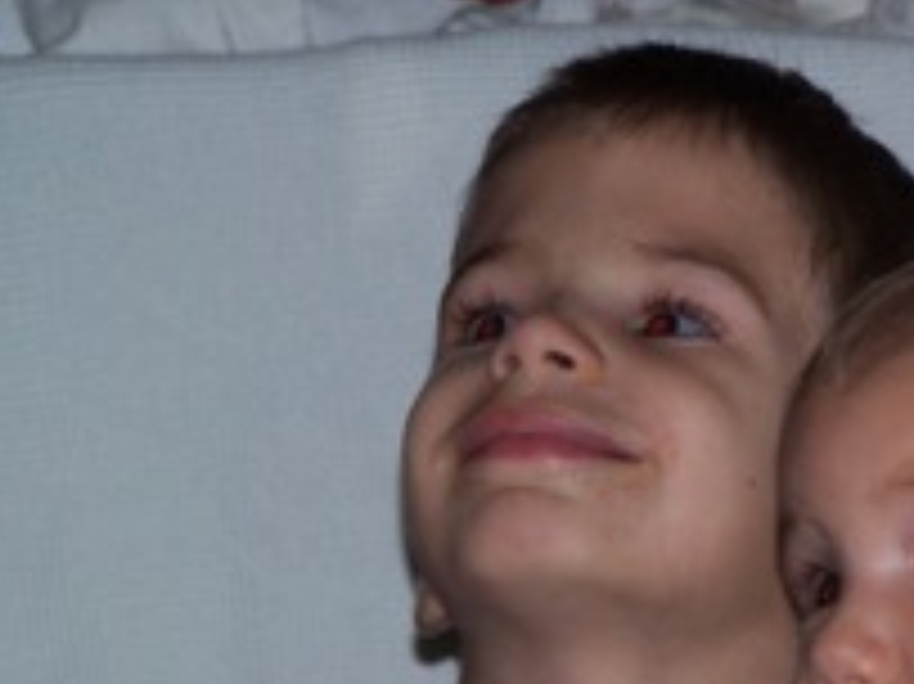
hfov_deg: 5.3
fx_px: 9843
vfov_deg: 4.0
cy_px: 680
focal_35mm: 373
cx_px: 756
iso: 80
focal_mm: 28
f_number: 3.2
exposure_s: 1/125
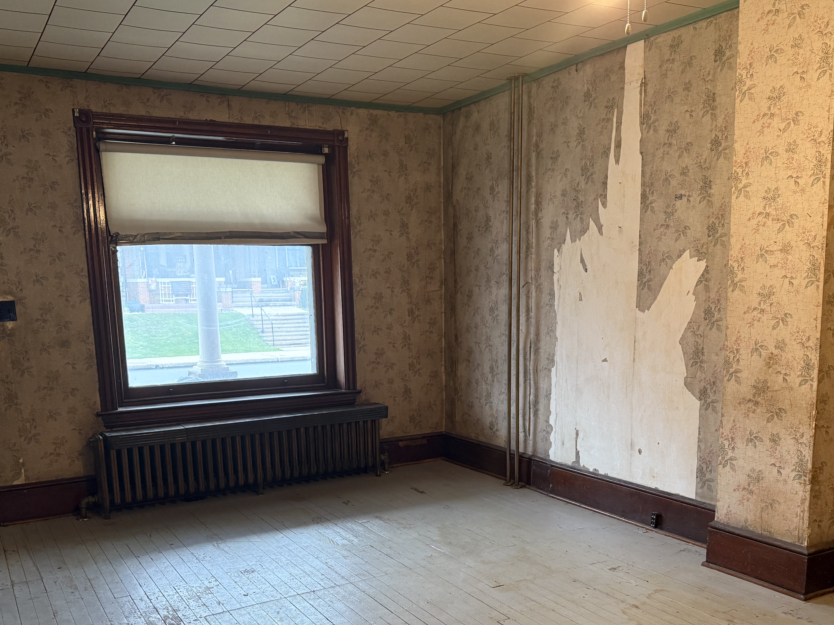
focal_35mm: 34
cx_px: 412
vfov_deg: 41.1
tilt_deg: -9.9
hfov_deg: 54.0
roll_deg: +1.3
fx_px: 819
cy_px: 431
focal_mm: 6.76
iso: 320
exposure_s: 1/60
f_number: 1.78
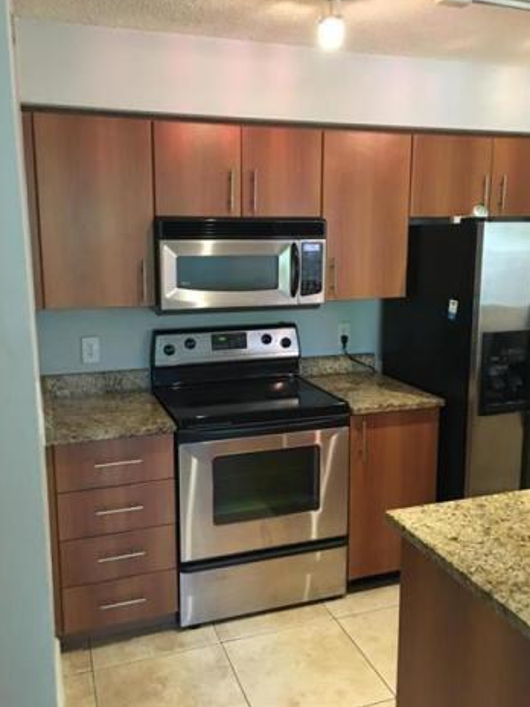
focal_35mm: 30
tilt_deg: -6.9
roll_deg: +1.5
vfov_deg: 60.0
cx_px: 259
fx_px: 612
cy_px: 343
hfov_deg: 46.8
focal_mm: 4.15
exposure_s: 1/8
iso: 100
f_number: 2.2
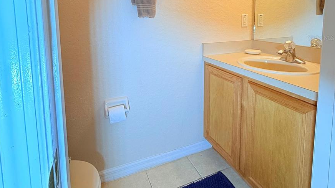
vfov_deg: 50.3
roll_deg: +0.9
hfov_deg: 83.8
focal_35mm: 21
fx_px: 186
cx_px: 163
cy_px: 38
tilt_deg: -4.8
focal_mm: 2.22
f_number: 2.2
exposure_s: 1/103
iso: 100
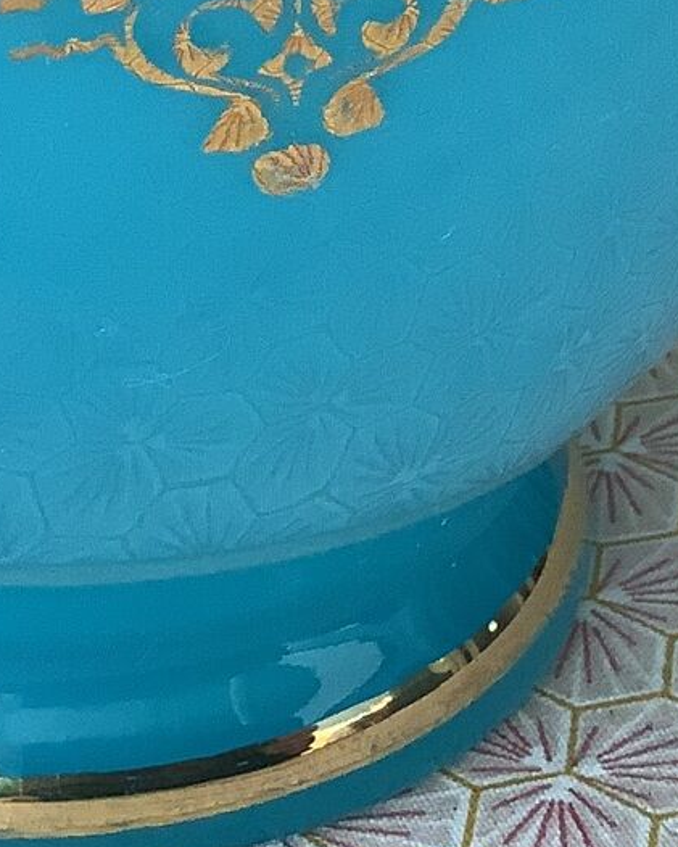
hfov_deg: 13.2
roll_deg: +2.2
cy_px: -66
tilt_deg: -19.8
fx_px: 2884
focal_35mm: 115
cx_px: -35
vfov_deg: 16.3
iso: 80
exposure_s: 1/120
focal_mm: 3.3
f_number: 2.4
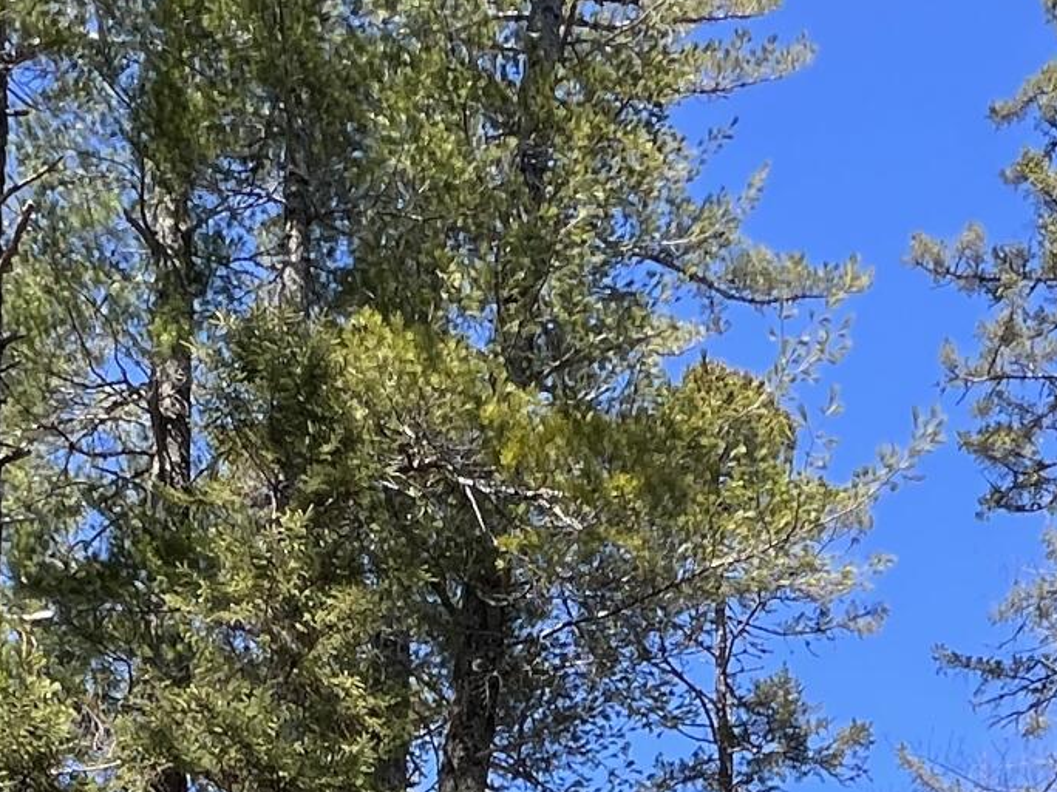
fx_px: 1740
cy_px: 1501
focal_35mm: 57
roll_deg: +0.0
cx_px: 522
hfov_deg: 33.8
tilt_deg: +9.7
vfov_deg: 18.6
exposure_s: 1/365
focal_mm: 1.57
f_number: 1.8
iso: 32
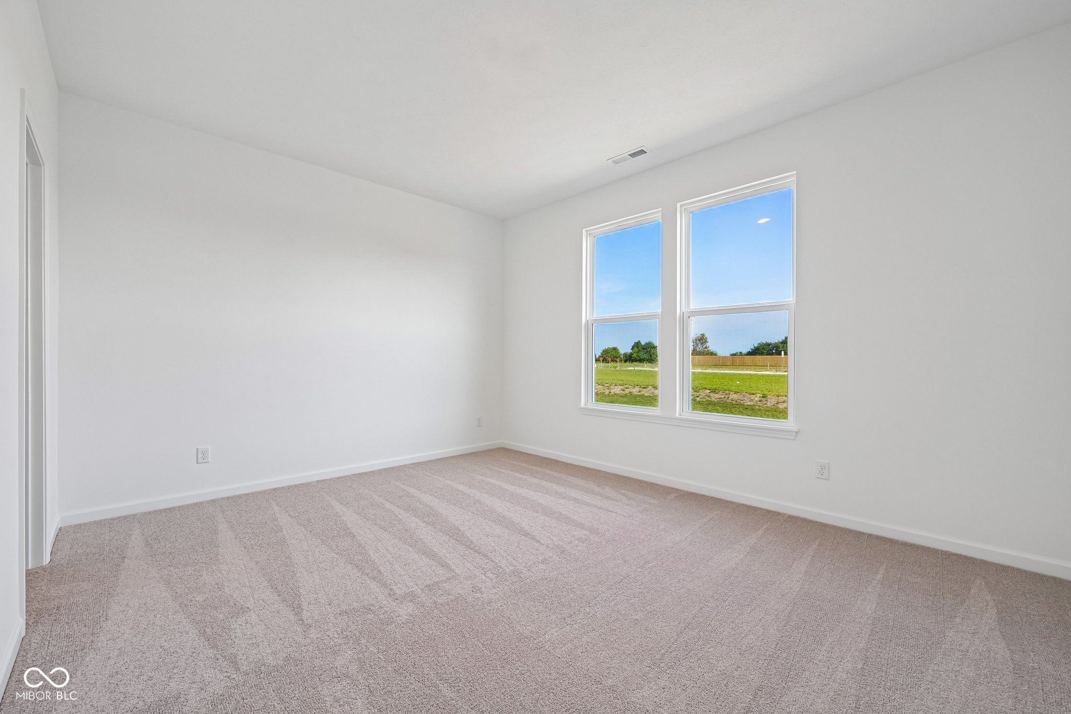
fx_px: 416
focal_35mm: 14
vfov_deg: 81.2
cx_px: 536
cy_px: 357
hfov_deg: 104.3
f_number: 8
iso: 100
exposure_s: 1/30
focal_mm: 14
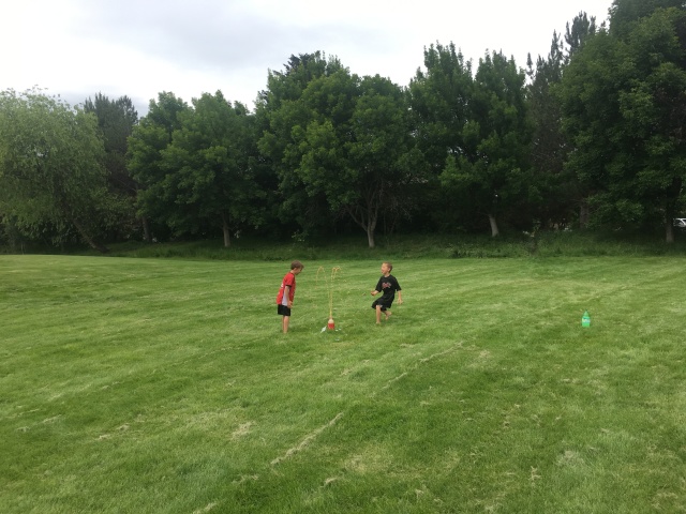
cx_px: 343
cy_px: 257
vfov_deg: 48.2
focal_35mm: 29
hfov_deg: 61.7
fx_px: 575
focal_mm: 4.15
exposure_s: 1/874
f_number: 2.2
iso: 25
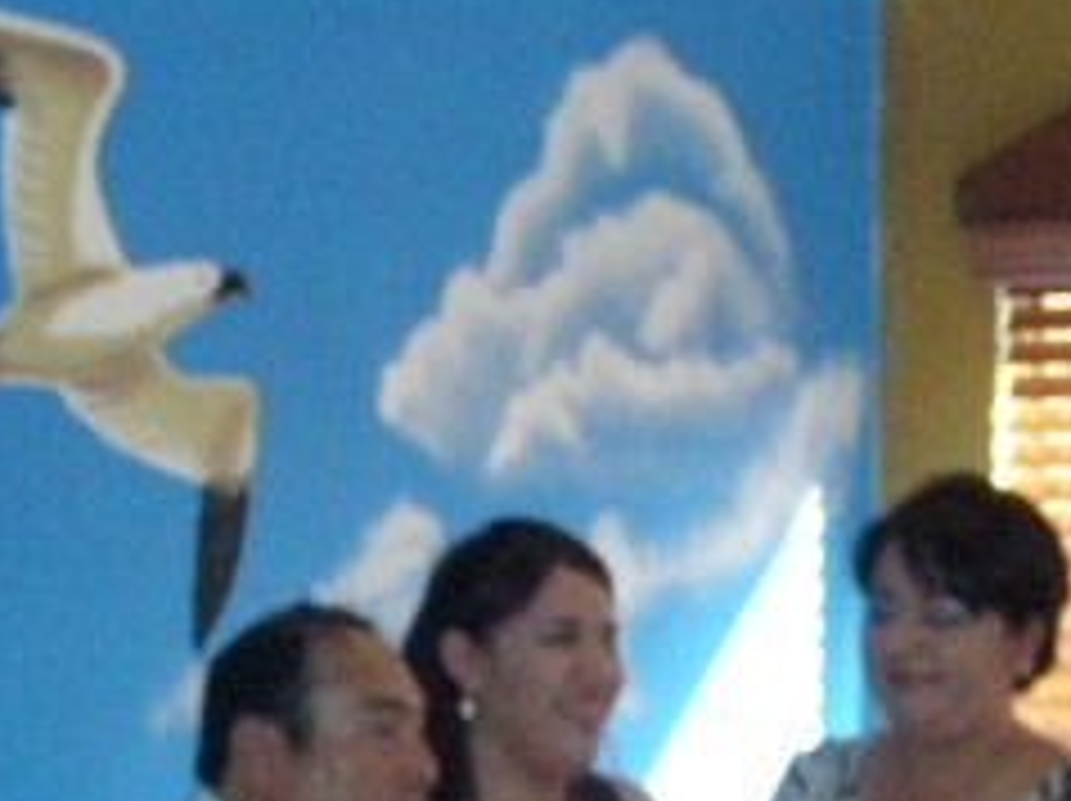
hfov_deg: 12.7
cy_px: 828
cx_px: 598
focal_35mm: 156
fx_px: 4822
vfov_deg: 9.4
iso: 320
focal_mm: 10.28
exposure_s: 1/40
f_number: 4.2
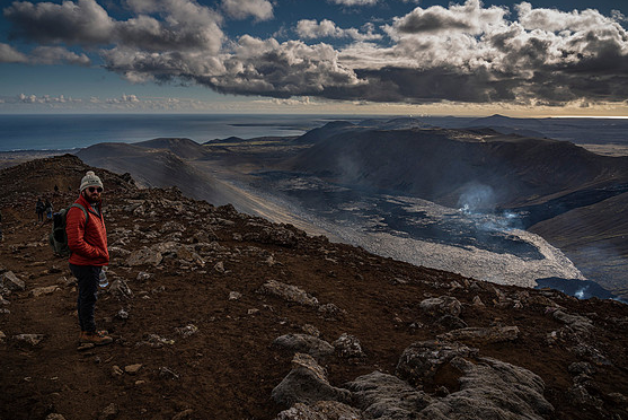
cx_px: 309
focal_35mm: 25
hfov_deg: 71.5
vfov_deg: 51.3
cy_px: 204
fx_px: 436
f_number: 10
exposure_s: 1/200
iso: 100
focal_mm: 24
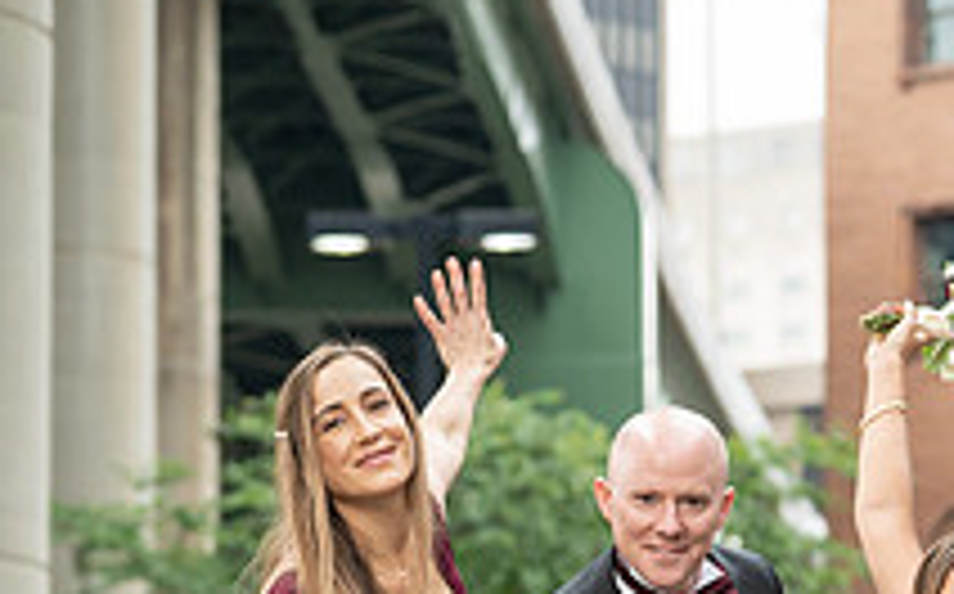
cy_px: 928
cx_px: 1379
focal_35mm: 282
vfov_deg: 4.6
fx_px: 7324
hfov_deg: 7.3
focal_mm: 87
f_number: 4
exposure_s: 1/250
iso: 400
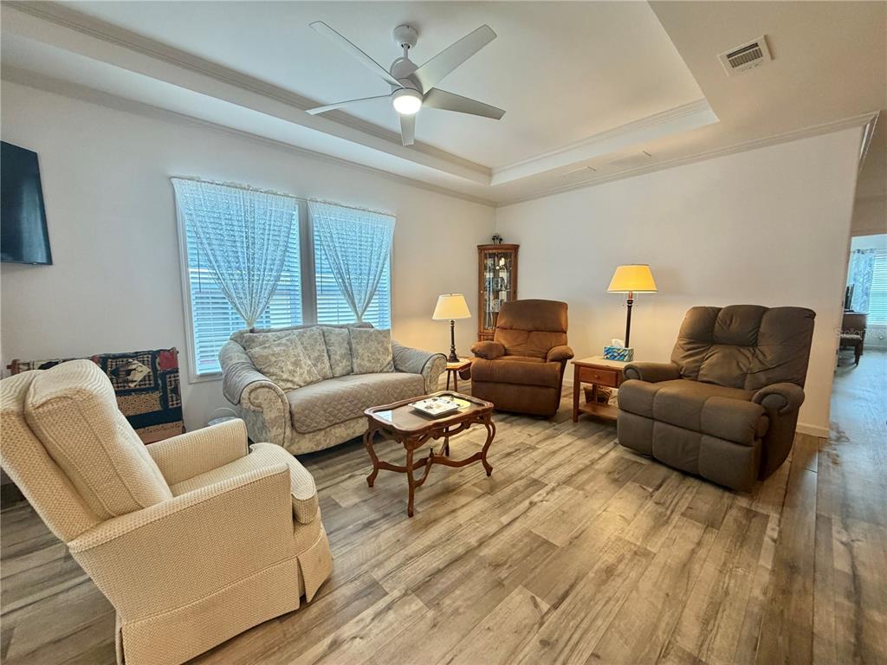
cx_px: 444
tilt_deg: -6.2
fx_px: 359
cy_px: 332
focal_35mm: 14
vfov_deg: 85.7
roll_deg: +0.3
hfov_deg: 102.1
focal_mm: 2.22
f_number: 2.2
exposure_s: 1/120
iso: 250
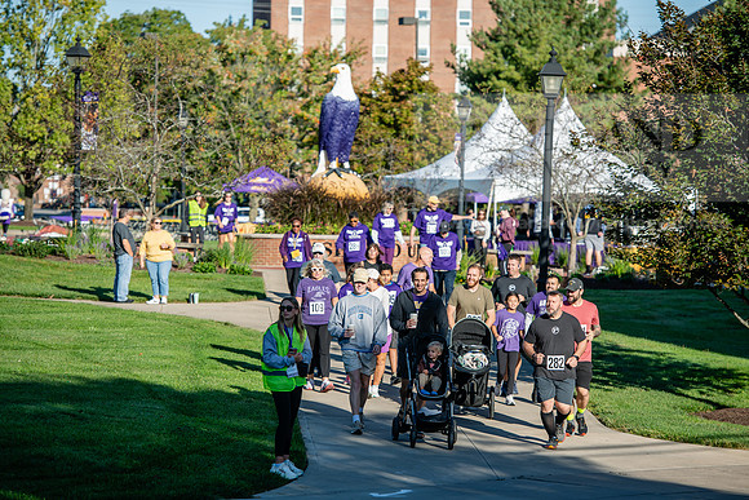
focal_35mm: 150
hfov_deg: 13.7
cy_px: 250
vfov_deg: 9.2
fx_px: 3121
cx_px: 374
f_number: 4
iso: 80
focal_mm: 150
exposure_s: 1/500
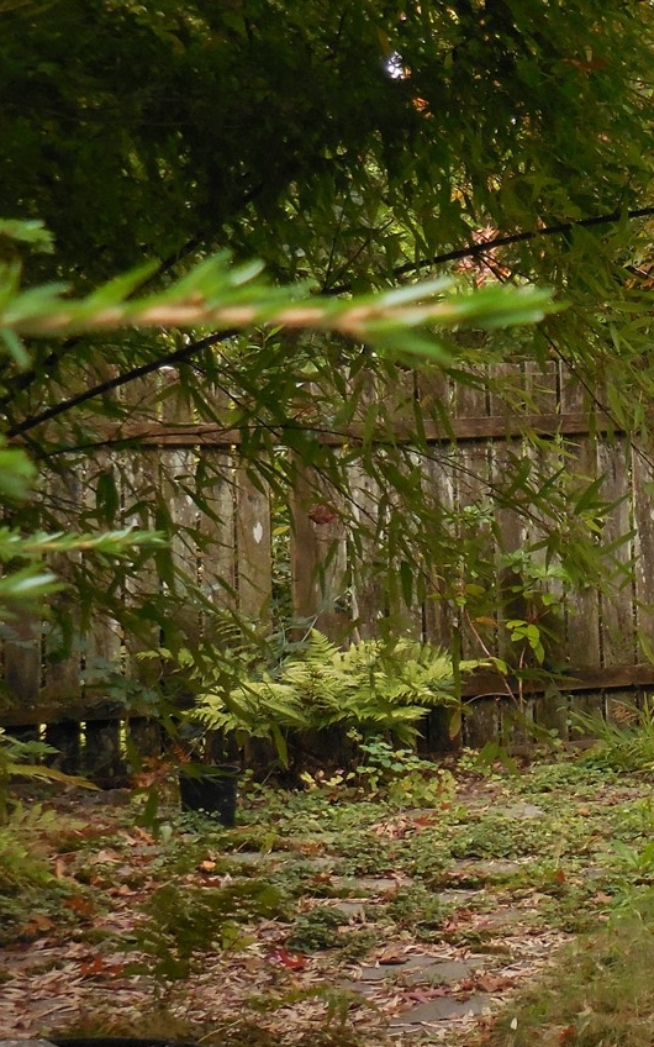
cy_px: 480
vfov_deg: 26.5
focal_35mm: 78
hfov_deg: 15.7
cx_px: 914
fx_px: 2224
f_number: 3.9
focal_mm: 7
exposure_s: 1/250
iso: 320
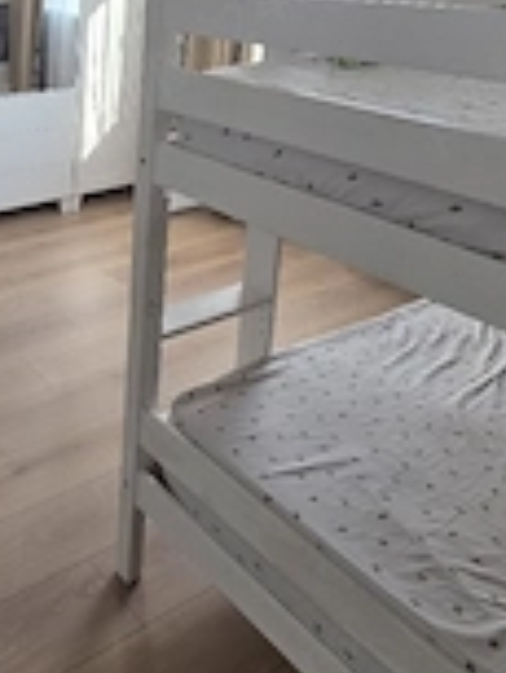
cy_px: 92
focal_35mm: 34
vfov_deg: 49.2
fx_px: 662
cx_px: -35
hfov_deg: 36.2
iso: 80
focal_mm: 2.2
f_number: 1.9
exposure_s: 1/101
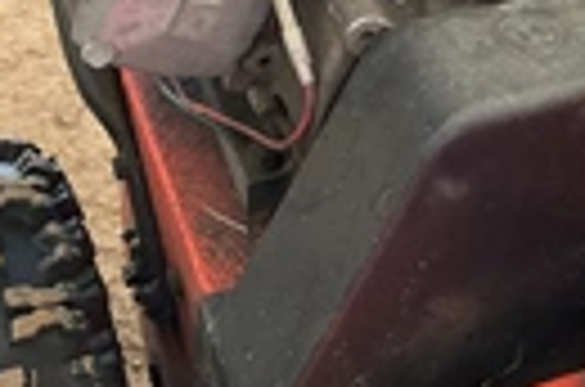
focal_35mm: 93
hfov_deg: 21.8
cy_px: -40
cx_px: 436
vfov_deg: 14.3
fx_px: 1508
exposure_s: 1/98
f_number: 1.8
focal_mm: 3
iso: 64
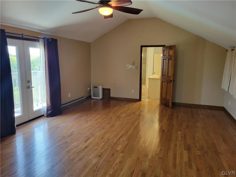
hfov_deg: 67.3
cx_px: 118
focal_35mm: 26
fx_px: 177
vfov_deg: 53.1
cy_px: 88
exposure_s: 1/120
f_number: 1.8
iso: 320
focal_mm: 5.4
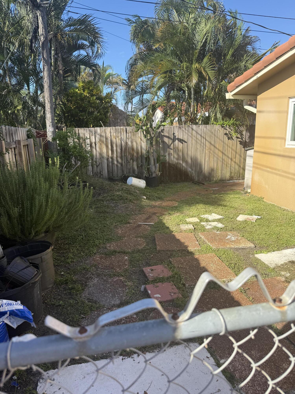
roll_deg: +0.7
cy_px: 197
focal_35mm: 24
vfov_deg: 71.6
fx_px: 273
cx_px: 148
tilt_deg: -12.6
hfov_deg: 56.8
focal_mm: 6.76
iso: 80
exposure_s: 1/1812
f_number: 1.78
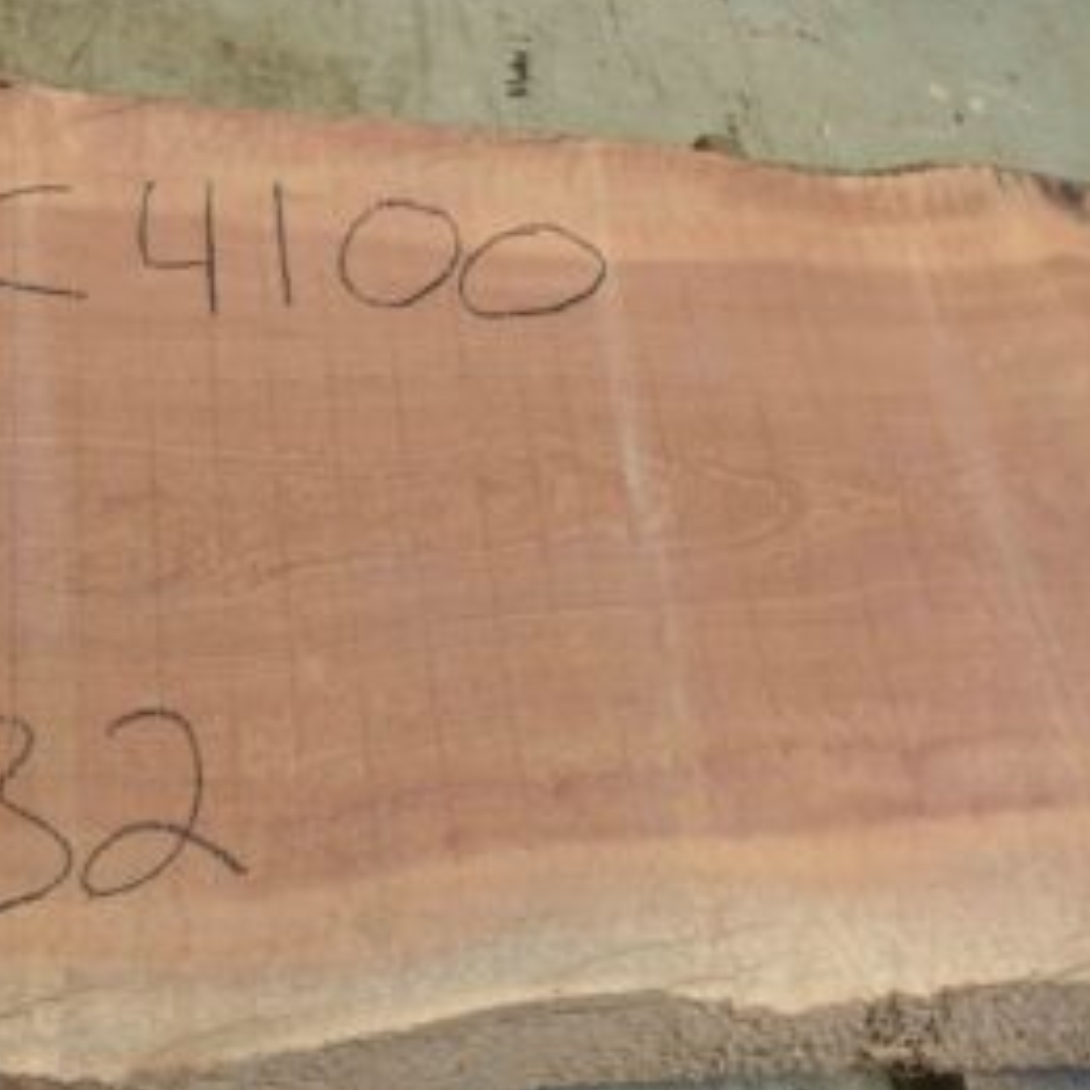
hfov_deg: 39.1
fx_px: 1496
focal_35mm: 42
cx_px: 290
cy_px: 537
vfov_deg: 40.0
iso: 400
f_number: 5.6
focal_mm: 32
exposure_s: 1/125
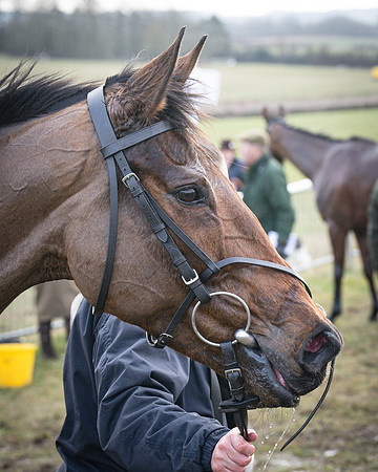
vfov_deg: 12.6
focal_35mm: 153
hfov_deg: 10.0
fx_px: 2144
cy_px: 227
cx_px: 368
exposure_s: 1/640
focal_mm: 70
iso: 400
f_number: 4.5
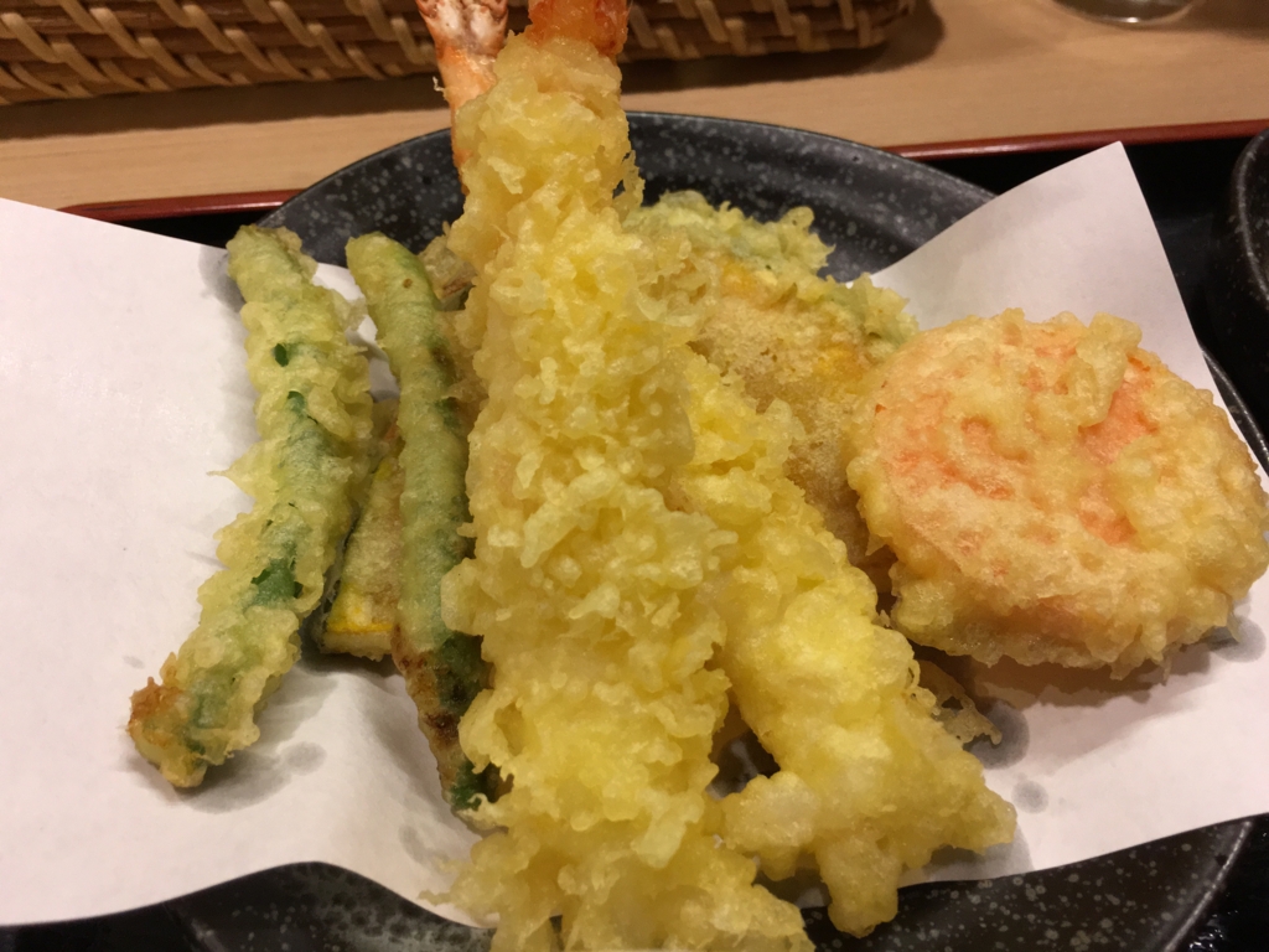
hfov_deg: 61.7
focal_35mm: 29
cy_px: 476
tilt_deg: -54.5
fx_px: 1063
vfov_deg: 48.2
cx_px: 634
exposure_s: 1/30
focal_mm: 4.15
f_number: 2.2
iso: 160
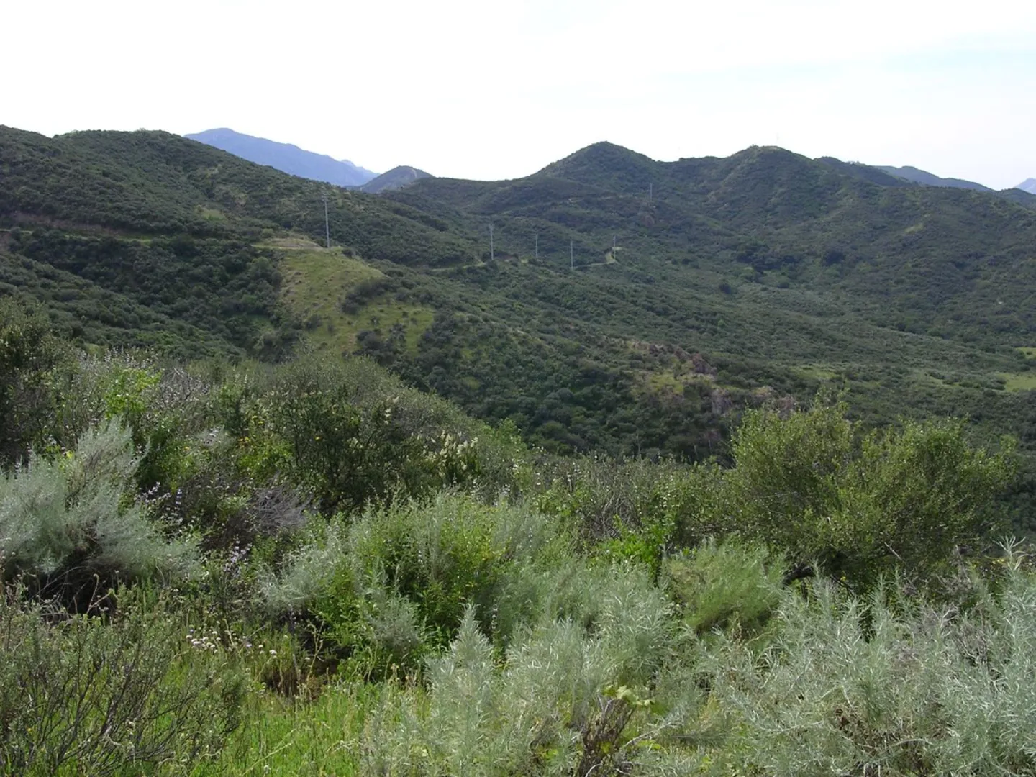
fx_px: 1137
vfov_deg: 37.7
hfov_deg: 49.0
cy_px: 388
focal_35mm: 38
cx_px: 518
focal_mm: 5.8
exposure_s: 1/202
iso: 100
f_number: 5.6
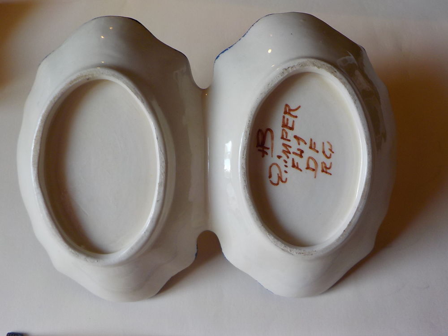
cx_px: 224
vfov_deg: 46.8
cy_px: 168
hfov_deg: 60.0
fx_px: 388
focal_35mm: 30
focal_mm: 4.1
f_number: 3.3
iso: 125
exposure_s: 1/30
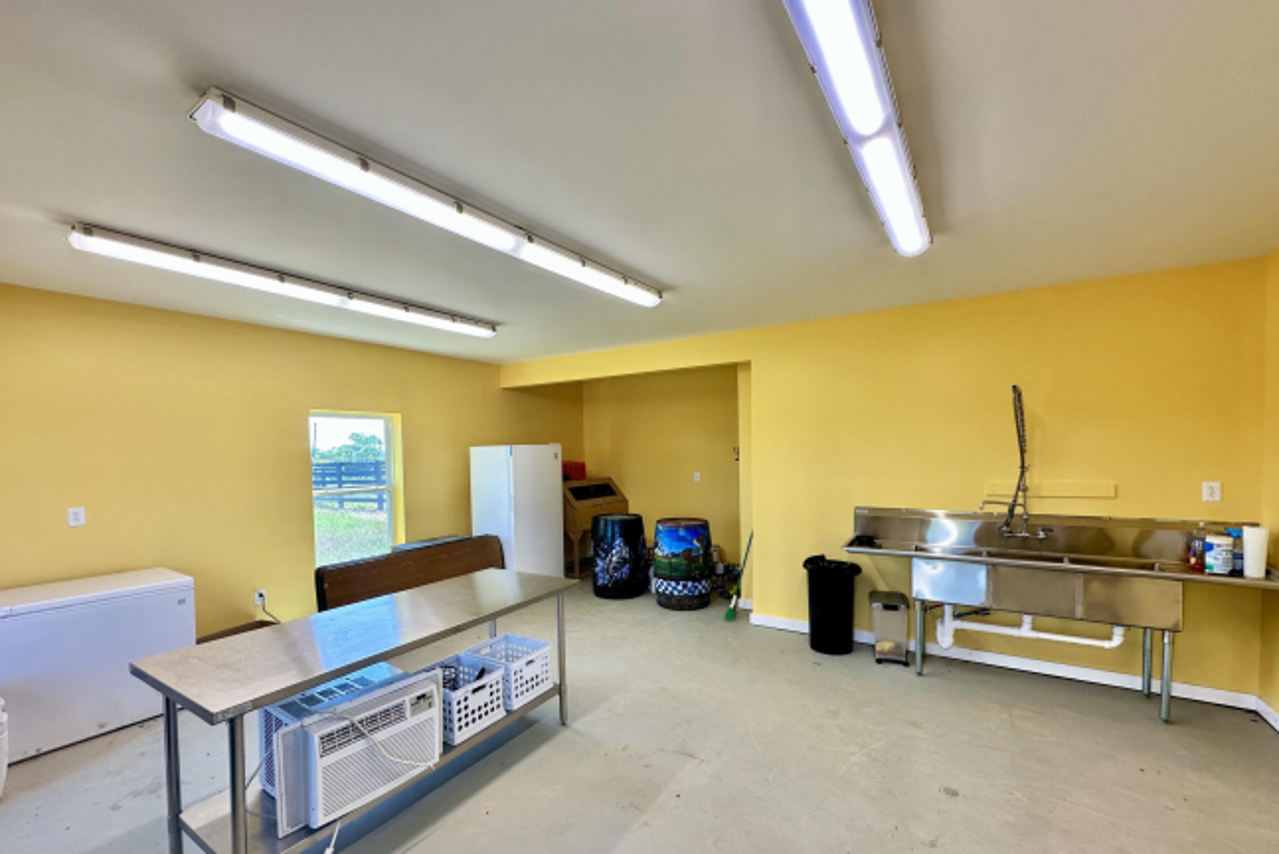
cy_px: 467
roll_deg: +0.7
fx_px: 533
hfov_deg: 100.4
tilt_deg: -1.6
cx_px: 636
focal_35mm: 15
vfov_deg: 77.2
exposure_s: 1/120
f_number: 2.2
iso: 64
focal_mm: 2.22
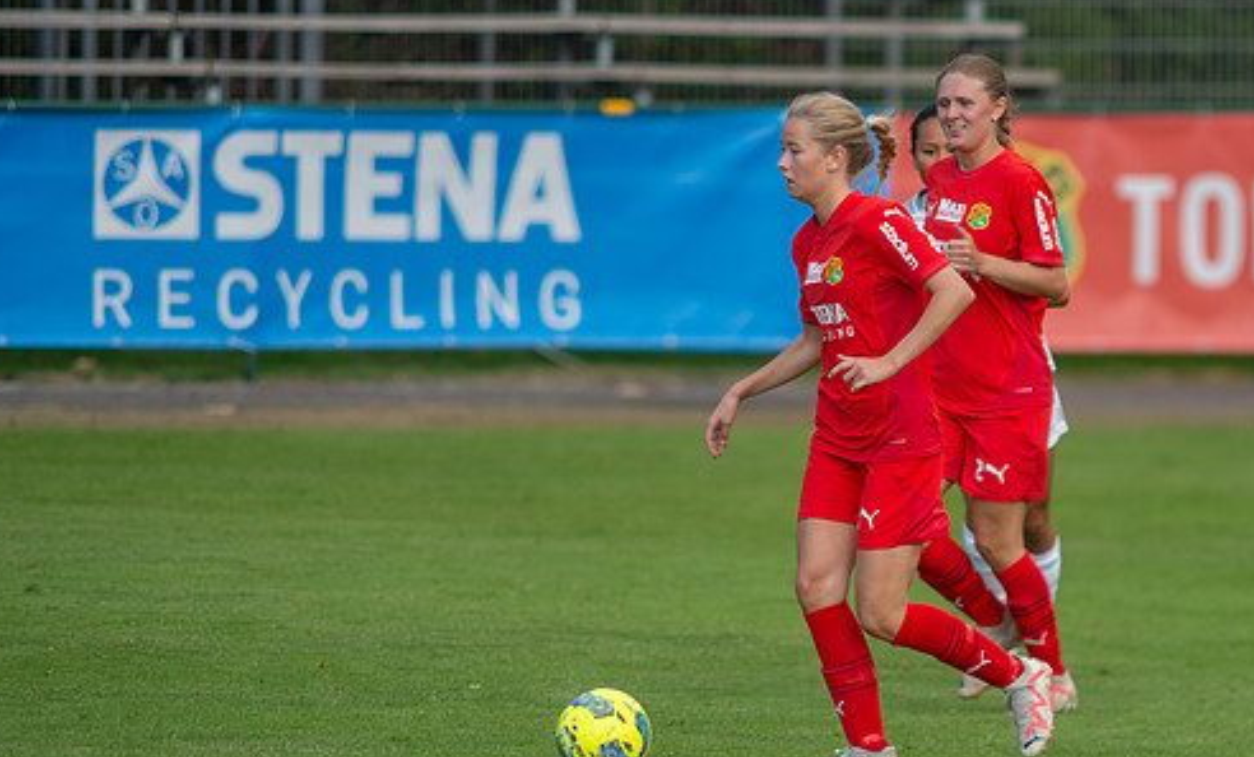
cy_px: 415
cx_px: 912
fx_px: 23087
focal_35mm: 682
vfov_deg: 1.9
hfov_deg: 3.1
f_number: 4
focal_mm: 420
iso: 280
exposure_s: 1/1250
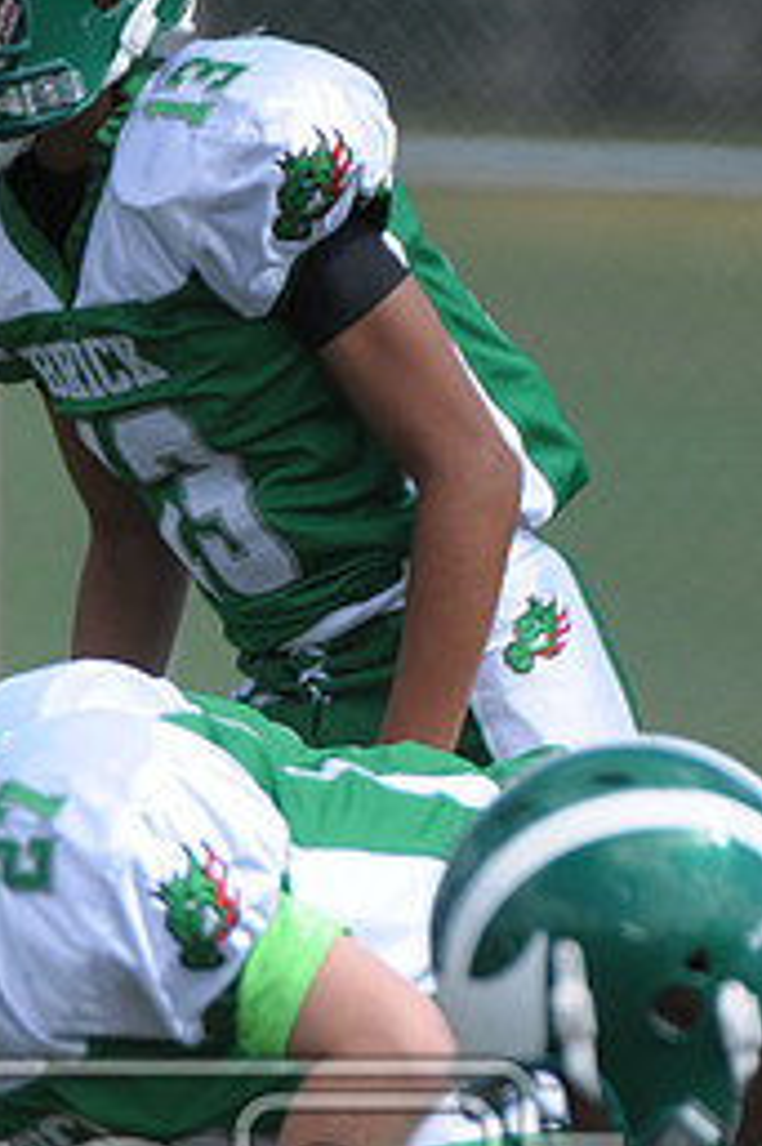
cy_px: 1266
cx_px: -91
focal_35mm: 1352
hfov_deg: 1.0
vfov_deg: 1.5
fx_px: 42981
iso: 500
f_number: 4
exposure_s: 1/2500
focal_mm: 400
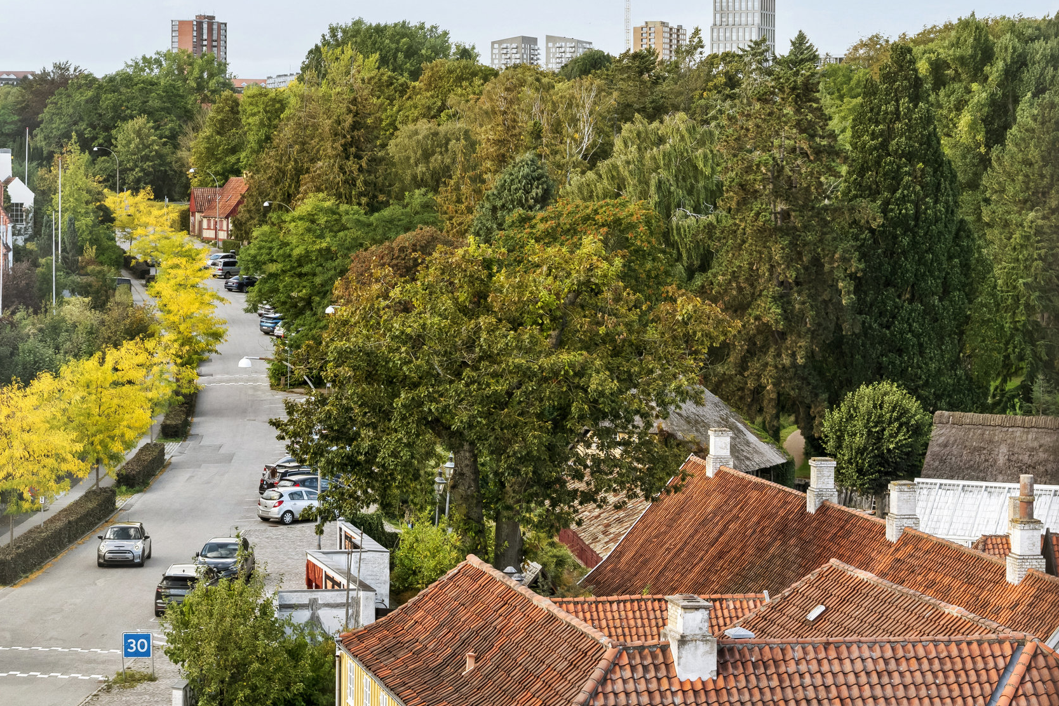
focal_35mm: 90
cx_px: 449
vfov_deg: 15.2
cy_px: 222
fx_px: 2647
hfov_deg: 22.6
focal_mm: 50
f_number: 5
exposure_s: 1/200
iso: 160
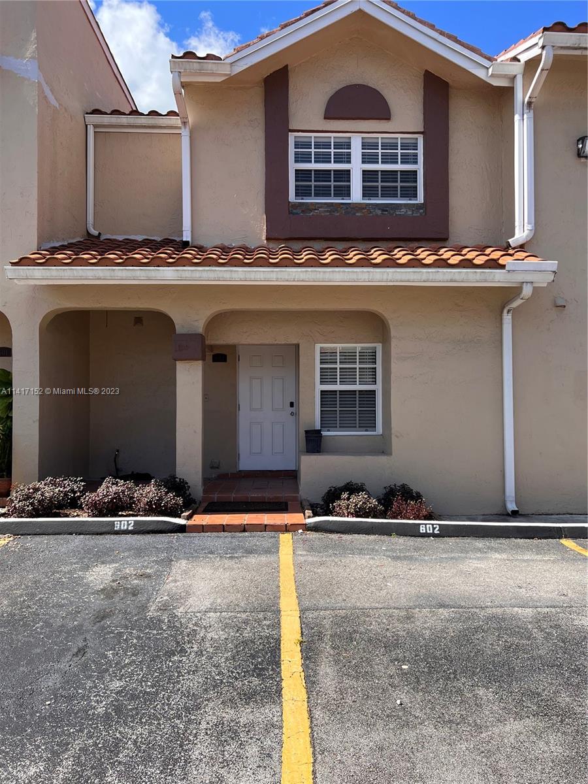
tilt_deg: +1.0
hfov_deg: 53.1
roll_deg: +0.2
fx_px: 589
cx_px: 294
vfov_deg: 67.3
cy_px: 392
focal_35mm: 26
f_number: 1.5
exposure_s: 1/2695
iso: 50
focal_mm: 5.7
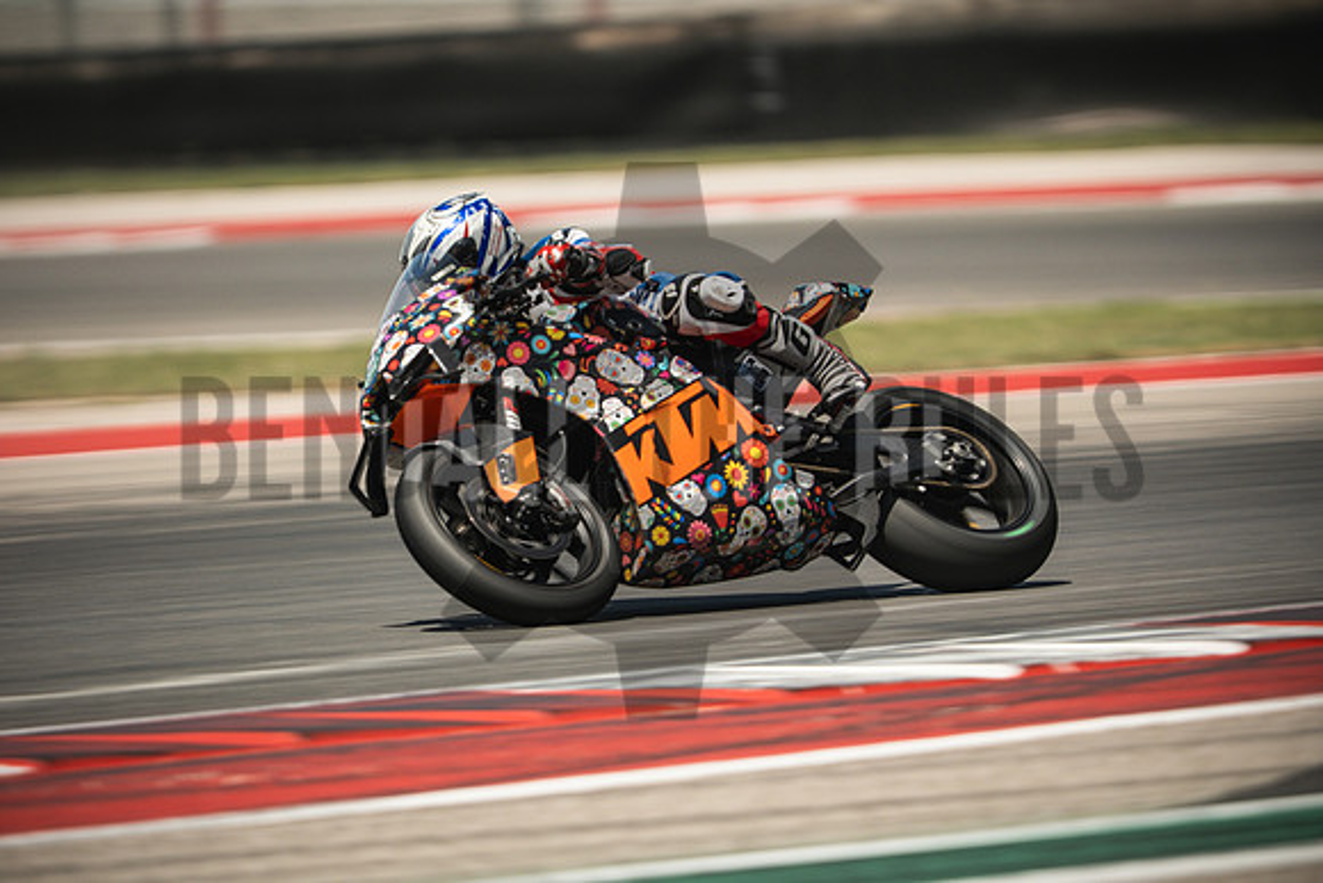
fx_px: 15438
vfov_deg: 3.3
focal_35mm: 420
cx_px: 662
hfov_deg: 4.9
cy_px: 442
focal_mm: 280
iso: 640
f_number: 2.8
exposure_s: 1/320
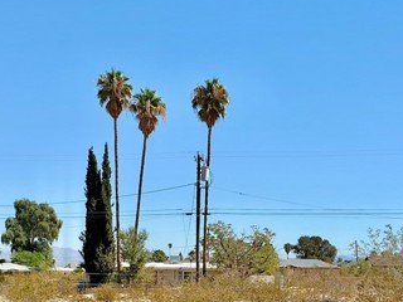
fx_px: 675
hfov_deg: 33.2
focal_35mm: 58
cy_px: 283
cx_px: 195
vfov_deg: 24.4
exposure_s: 1/3125
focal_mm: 3
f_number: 1.8
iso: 25
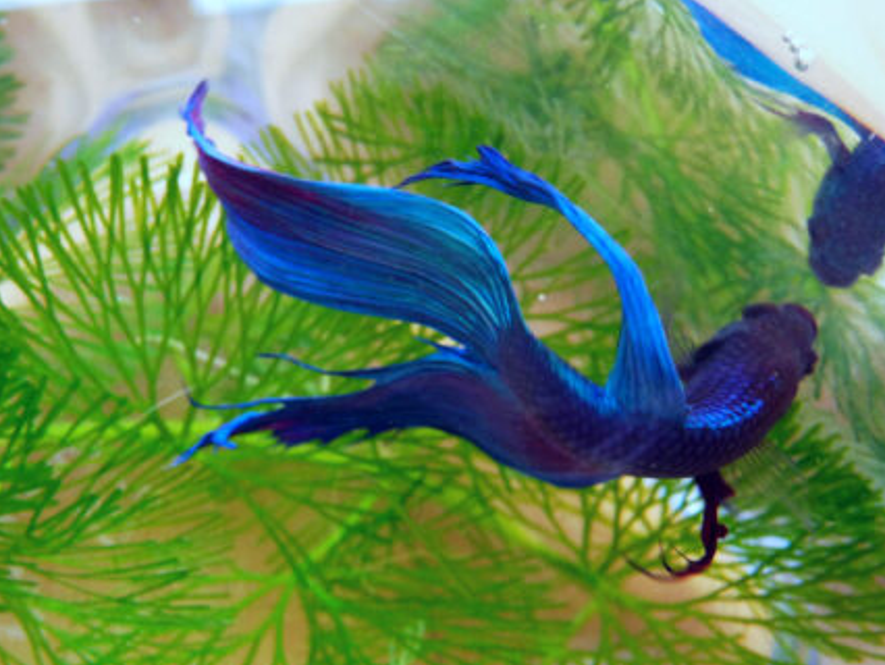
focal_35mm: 35
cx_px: 431
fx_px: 895
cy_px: 281
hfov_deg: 52.6
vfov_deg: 40.6
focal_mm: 4.7
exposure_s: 1/60
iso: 320
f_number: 3.3
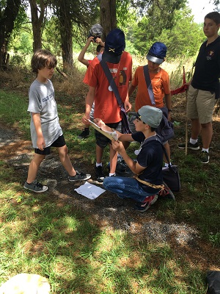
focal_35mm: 29
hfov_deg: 48.2
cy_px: 147
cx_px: 110
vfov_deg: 61.7
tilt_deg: -25.2
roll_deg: +2.3
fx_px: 246
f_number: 2.2
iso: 25
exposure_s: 1/171
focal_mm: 4.15
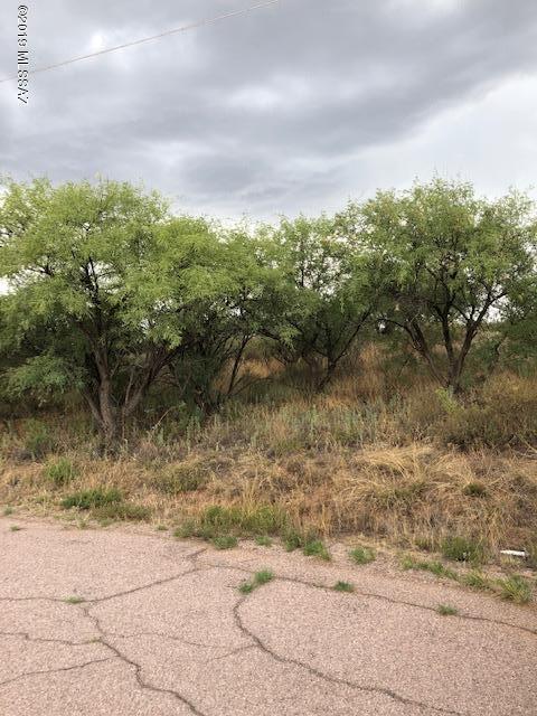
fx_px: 579
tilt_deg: +0.8
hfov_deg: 49.7
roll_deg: +1.0
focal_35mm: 28
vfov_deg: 63.4
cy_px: 358
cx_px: 268
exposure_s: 1/271
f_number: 1.8
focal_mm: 3.99
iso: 20
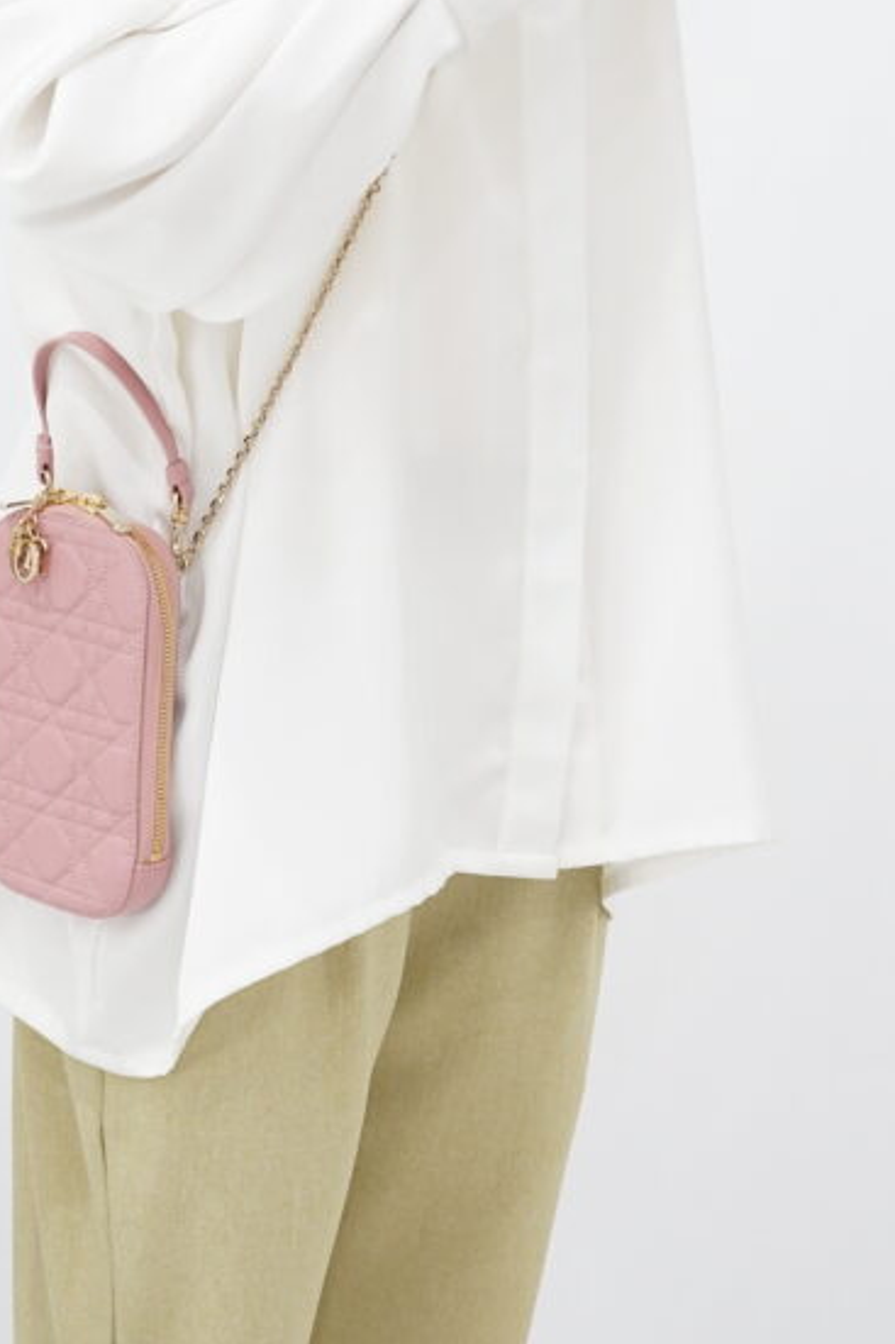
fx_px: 3470
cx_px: 335
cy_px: 429
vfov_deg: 21.8
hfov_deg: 14.7
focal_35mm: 93
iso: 640
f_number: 6.3
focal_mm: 50
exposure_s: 1/8
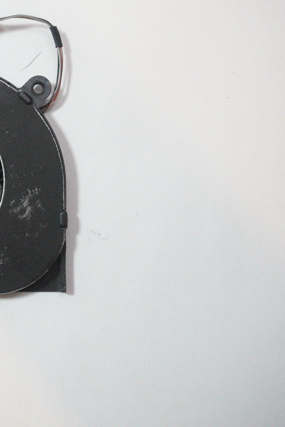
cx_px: -50
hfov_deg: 23.5
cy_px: 183
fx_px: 629
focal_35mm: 53
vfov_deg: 37.4
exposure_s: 1/200
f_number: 5.6
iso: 8000
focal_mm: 20
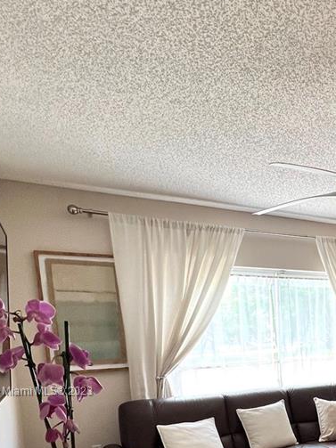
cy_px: 392
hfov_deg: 40.2
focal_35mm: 31
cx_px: 331
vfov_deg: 52.3
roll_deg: +1.4
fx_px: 401
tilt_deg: -8.1
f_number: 1.8
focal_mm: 1.57
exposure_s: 1/120
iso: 64
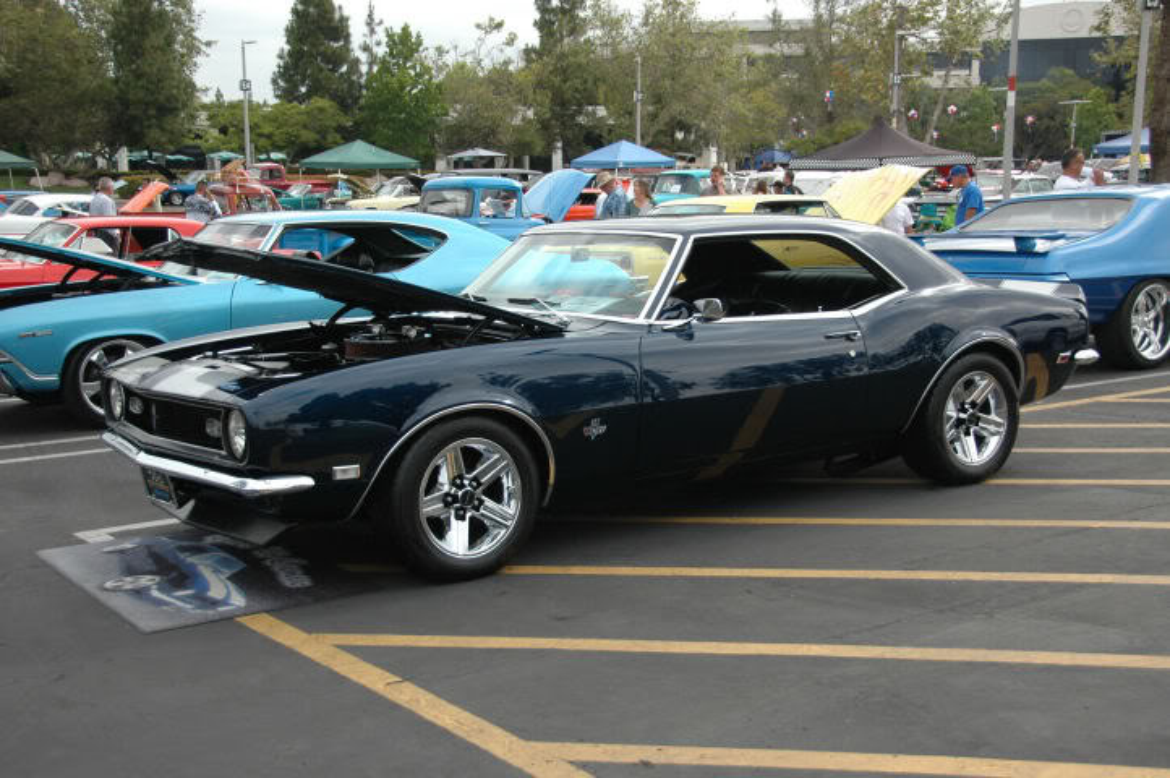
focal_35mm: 46
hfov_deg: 42.4
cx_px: 585
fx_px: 1510
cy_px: 389
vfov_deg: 28.9
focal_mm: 31
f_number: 4.2
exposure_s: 1/640
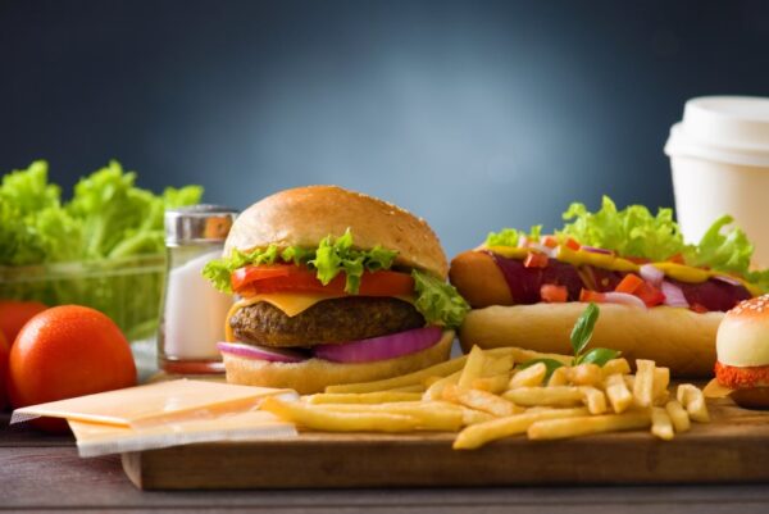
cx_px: 384
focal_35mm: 105
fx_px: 2244
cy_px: 257
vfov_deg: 13.1
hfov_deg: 19.4
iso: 200
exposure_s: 1/60
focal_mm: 105
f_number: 6.3
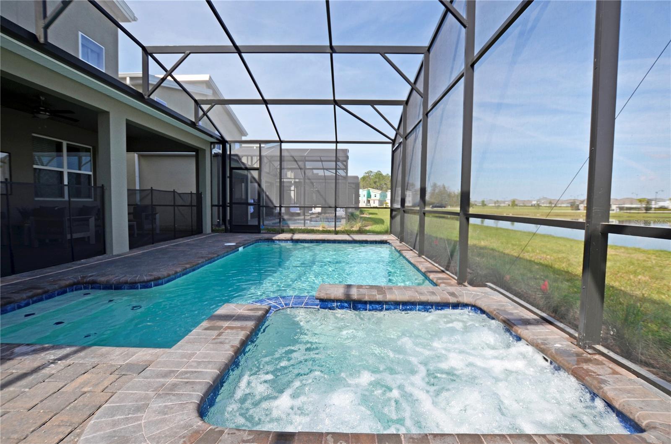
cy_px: 222
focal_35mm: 15
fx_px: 279
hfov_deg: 100.5
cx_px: 336
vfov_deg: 77.0
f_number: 4.5
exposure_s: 1/1000
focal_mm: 10
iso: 180
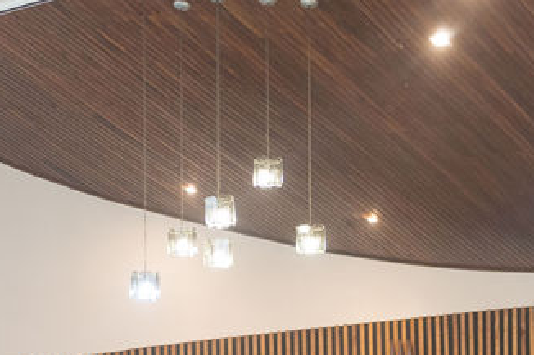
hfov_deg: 18.6
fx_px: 1631
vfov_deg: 12.0
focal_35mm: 110
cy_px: 492
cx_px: 188
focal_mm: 35
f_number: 1.8
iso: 1000
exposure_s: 1/160
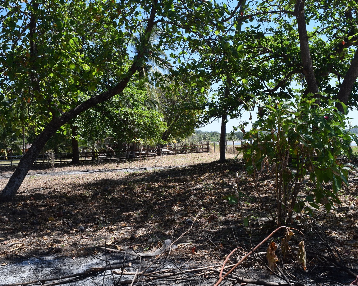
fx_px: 350
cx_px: 150
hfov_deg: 54.0
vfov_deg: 44.5
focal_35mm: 33
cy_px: 149
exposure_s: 1/250
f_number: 8
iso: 200
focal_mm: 18
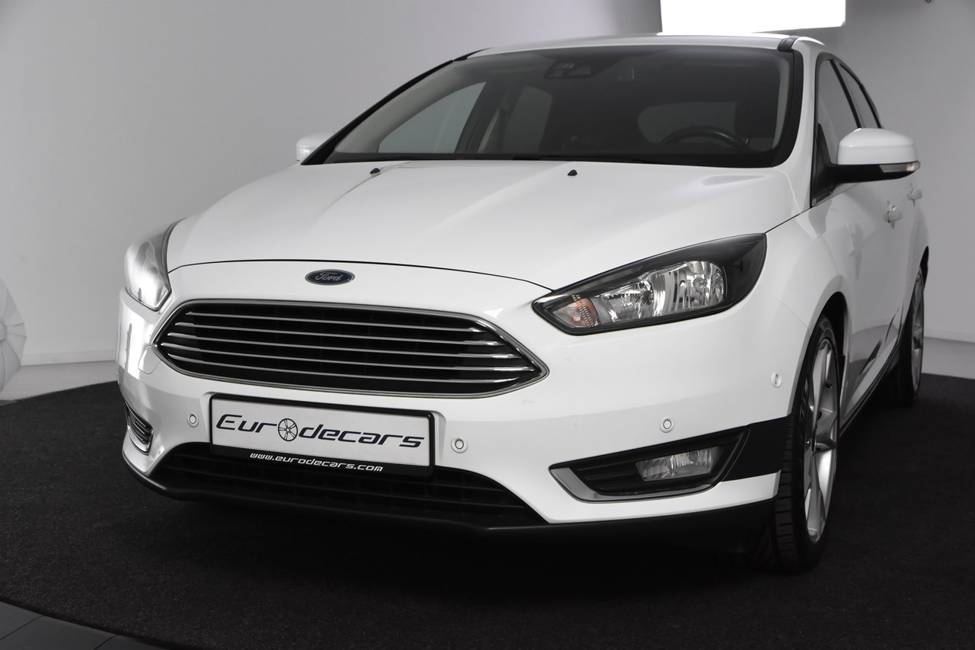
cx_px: 488
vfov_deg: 26.5
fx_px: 1381
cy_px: 325
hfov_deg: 38.9
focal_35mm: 51
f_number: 6.3
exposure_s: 1/160
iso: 1600
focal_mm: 34
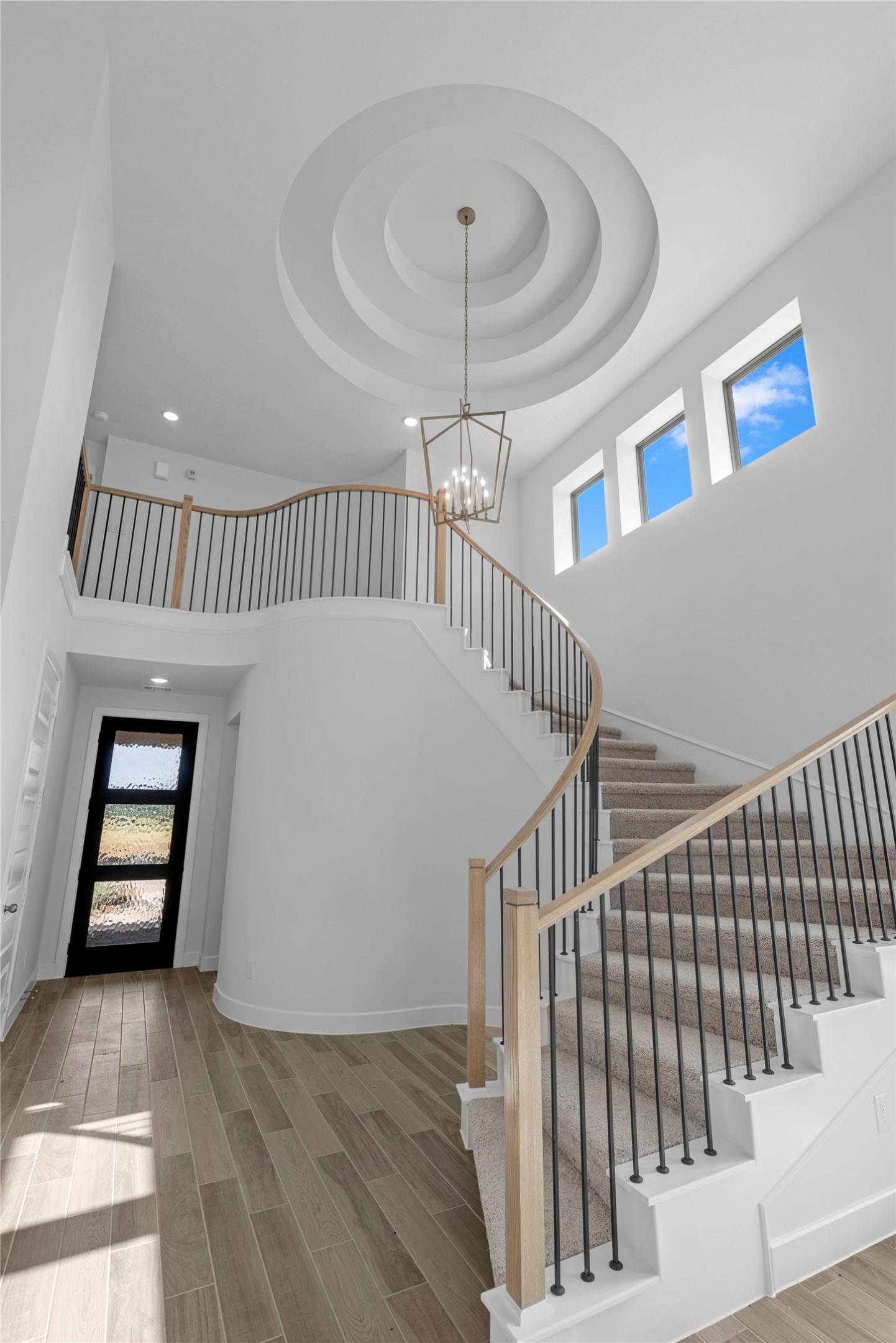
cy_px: 672
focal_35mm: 16
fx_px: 597
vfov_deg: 96.7
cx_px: 448
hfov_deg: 73.8
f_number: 9
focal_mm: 16
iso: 250
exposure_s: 1/15
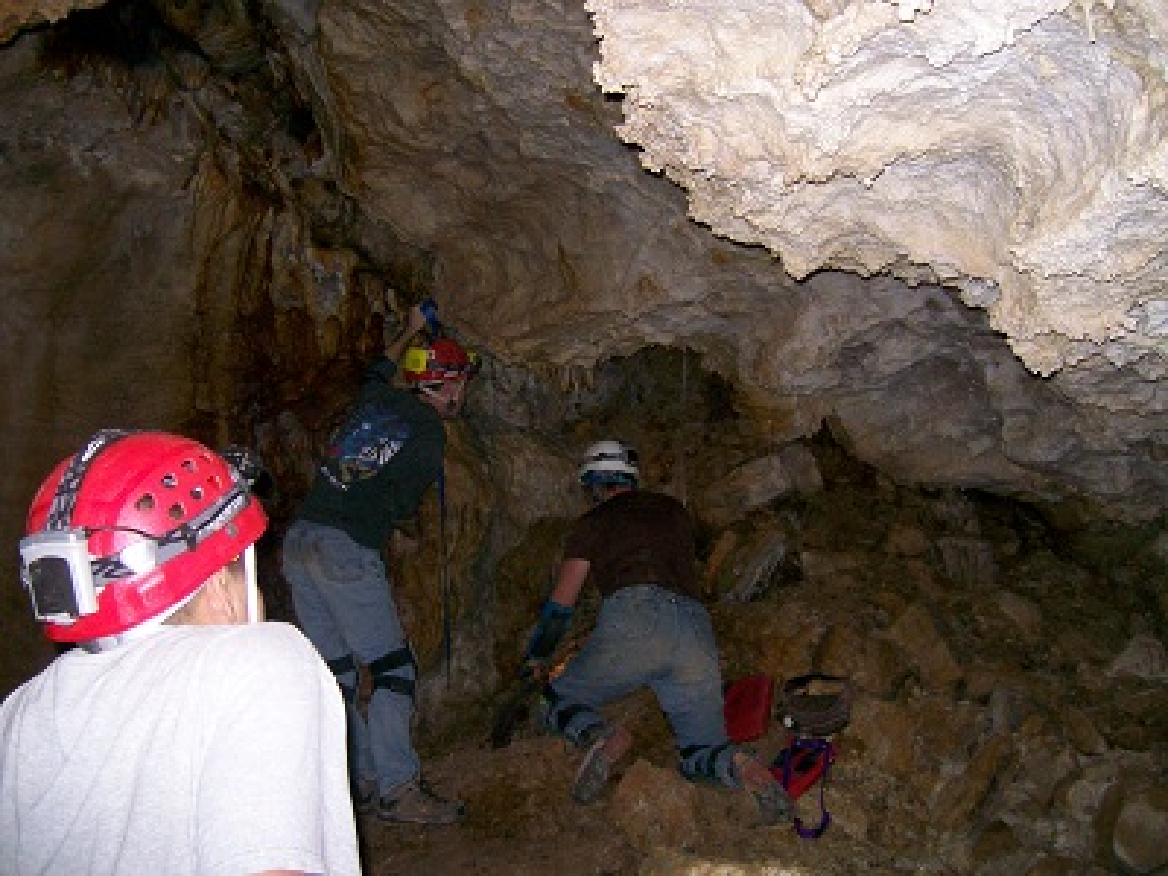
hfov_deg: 52.6
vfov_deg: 40.7
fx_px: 1181
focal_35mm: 35
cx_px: 584
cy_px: 438
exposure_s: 1/64
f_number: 2.8
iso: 200
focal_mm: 5.8
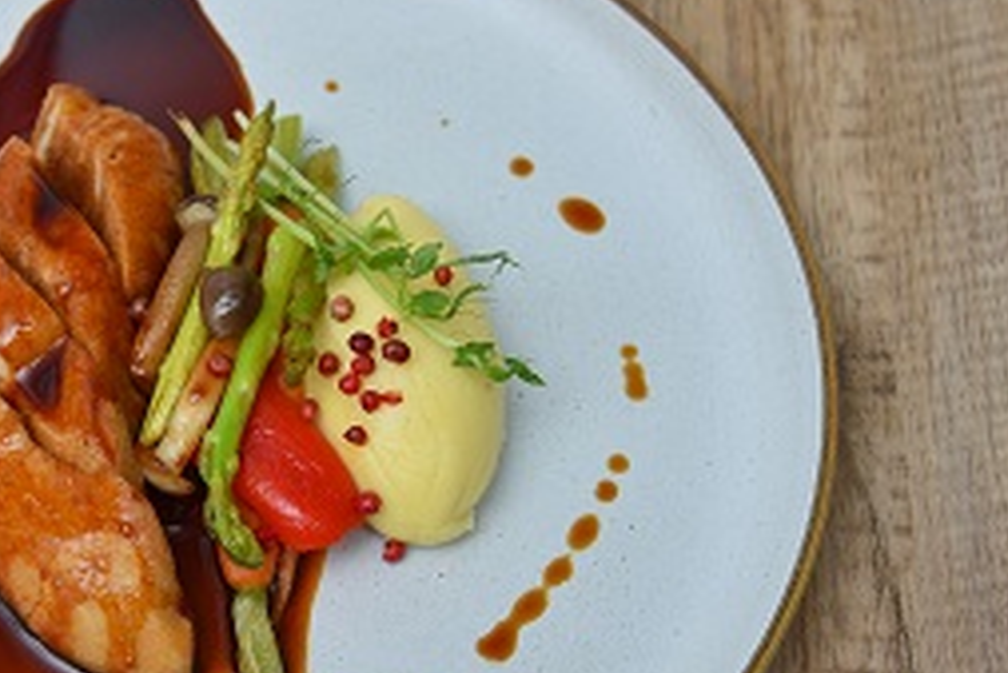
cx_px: 155
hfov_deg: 22.4
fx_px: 2493
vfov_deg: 15.4
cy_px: 410
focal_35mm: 89
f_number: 5.6
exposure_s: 1/160
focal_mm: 50
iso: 800
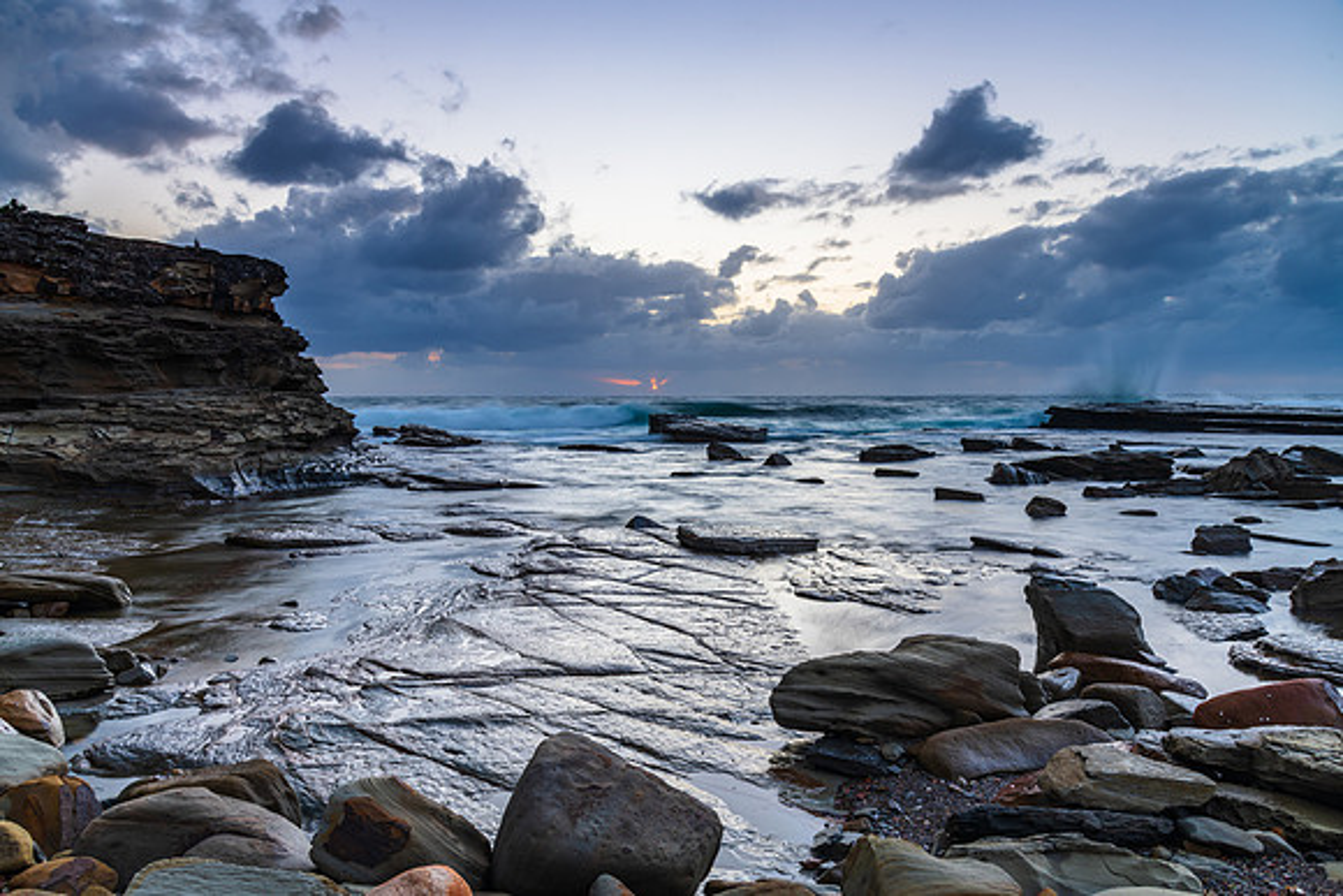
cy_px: 448
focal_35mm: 29
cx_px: 672
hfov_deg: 63.7
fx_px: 1080
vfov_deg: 45.1
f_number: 11
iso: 31
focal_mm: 28
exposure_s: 1.3
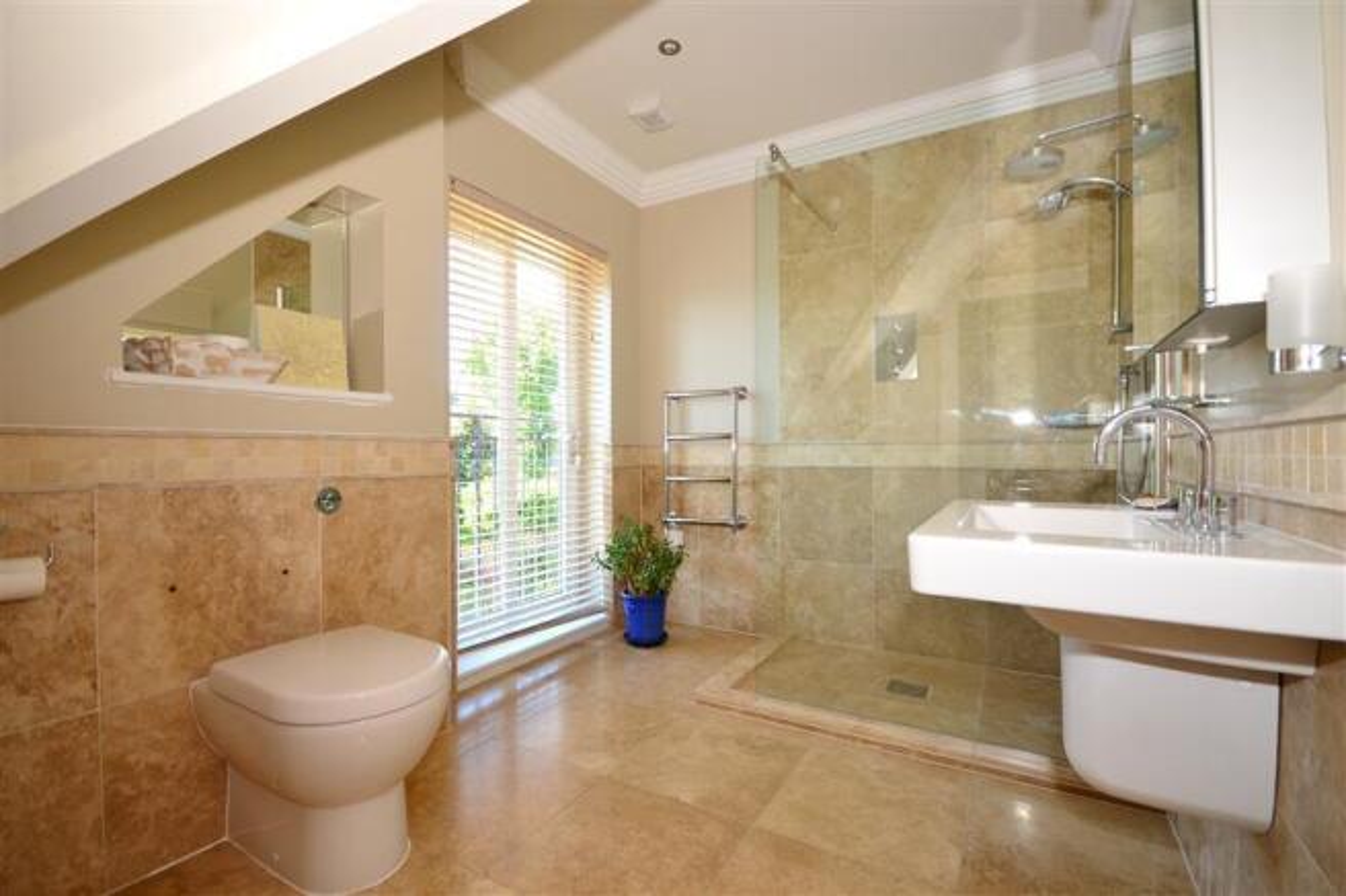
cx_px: 673
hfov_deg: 100.4
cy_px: 448
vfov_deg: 77.3
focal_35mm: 15
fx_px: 561
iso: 200
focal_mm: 10
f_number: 5
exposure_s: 1/30
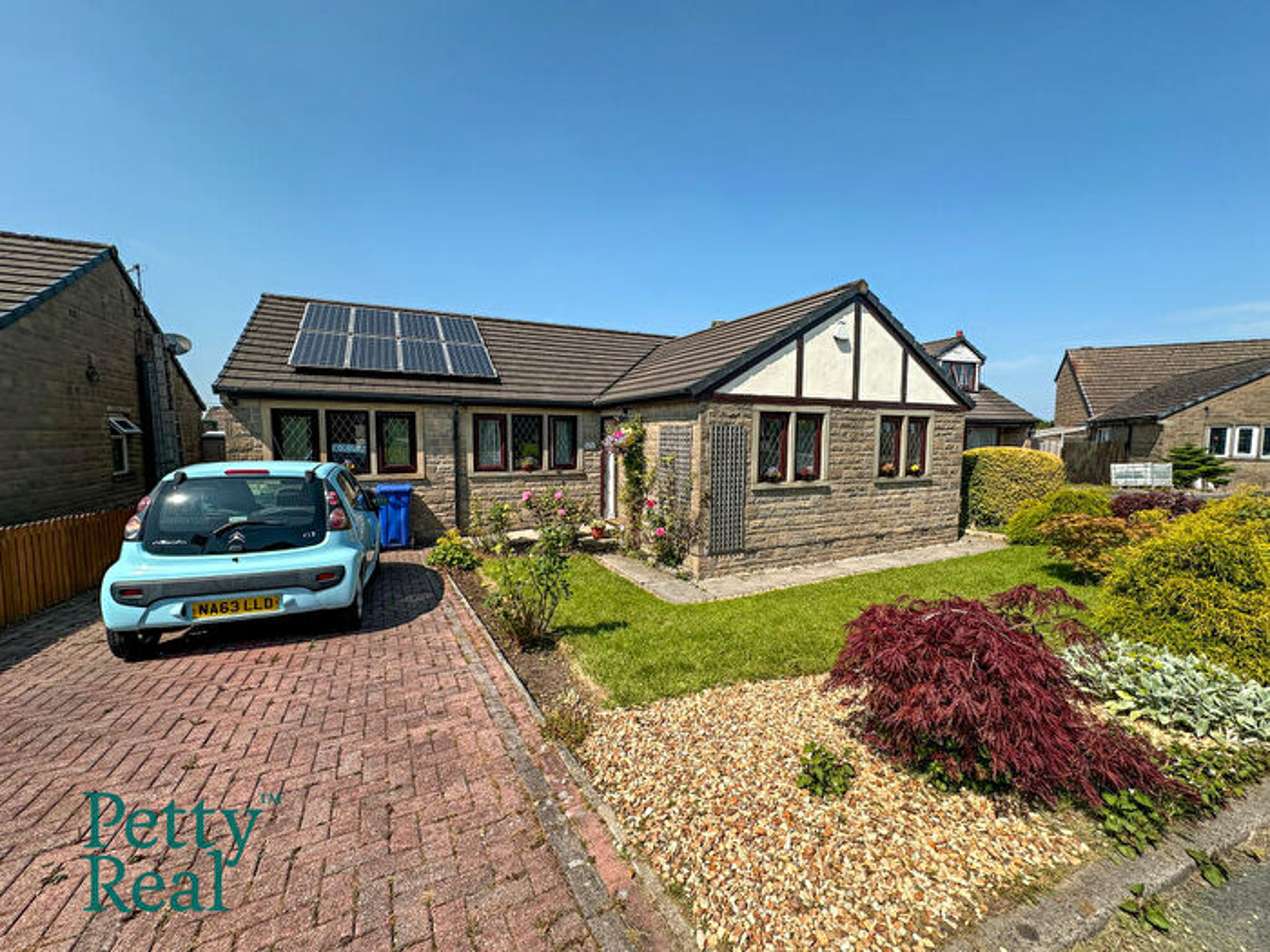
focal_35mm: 14
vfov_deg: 85.7
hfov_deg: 102.1
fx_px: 514
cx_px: 635
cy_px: 476
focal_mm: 2.22
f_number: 2.2
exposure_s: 1/1553
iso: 50
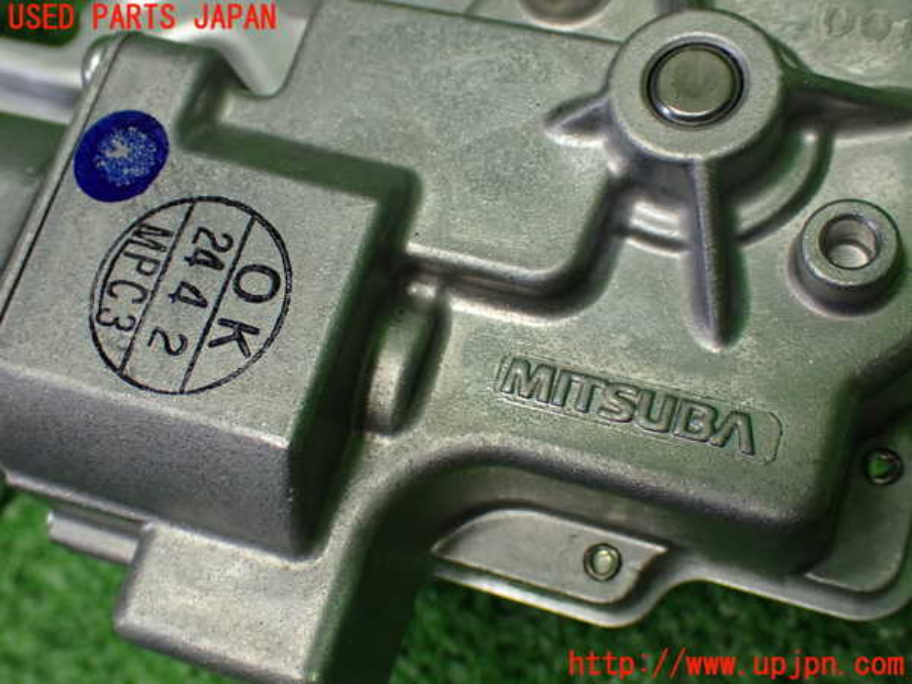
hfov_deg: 38.2
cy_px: 342
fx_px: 1317
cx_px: 456
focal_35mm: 50
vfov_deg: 29.1
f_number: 3.2
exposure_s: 1/100
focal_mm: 9.01
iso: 800
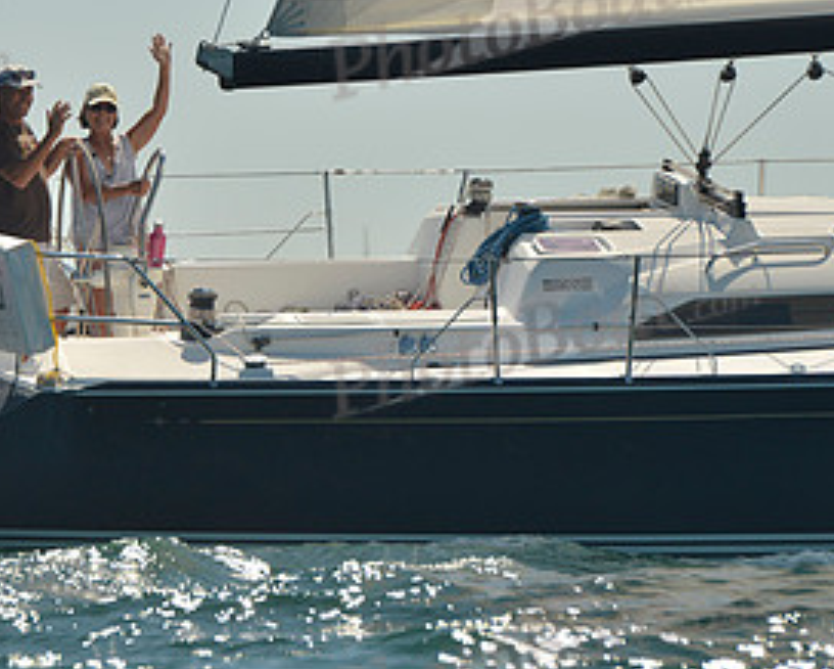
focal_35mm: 400
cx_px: 172
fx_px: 9880
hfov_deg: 4.8
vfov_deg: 3.9
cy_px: 222
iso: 280
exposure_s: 1/640
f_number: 9
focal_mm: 200
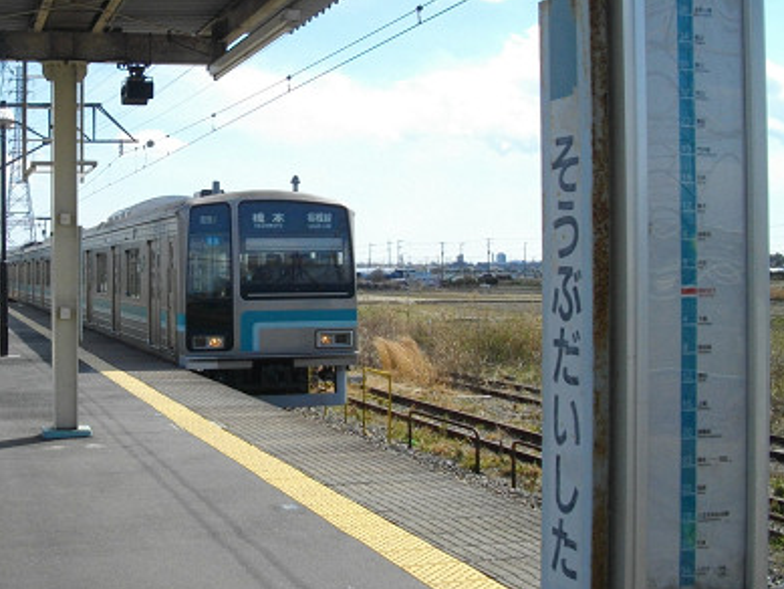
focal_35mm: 51
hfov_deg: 36.8
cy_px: 290
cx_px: 222
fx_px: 1155
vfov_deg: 28.6
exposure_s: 1/125
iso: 100
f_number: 8.8
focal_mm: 5.7
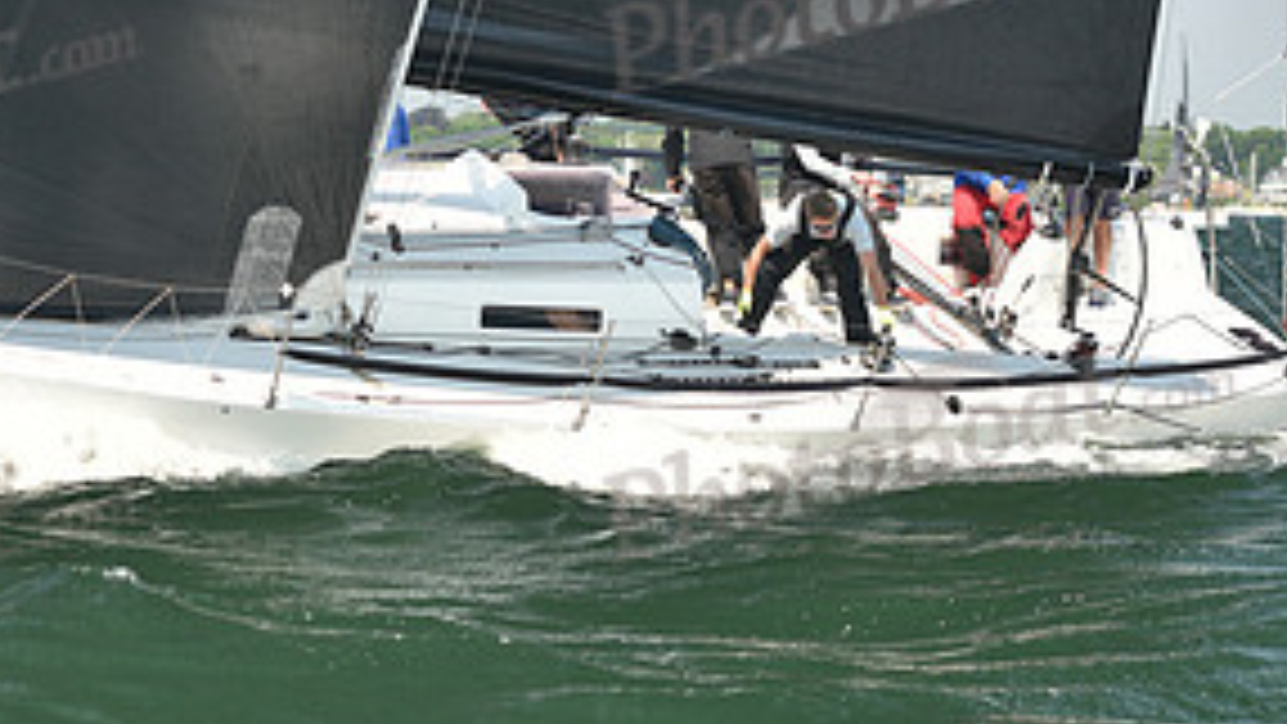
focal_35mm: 149
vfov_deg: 8.1
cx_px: 374
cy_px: 277
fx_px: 5086
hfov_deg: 14.4
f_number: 3.5
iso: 250
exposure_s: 1/640
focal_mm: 70
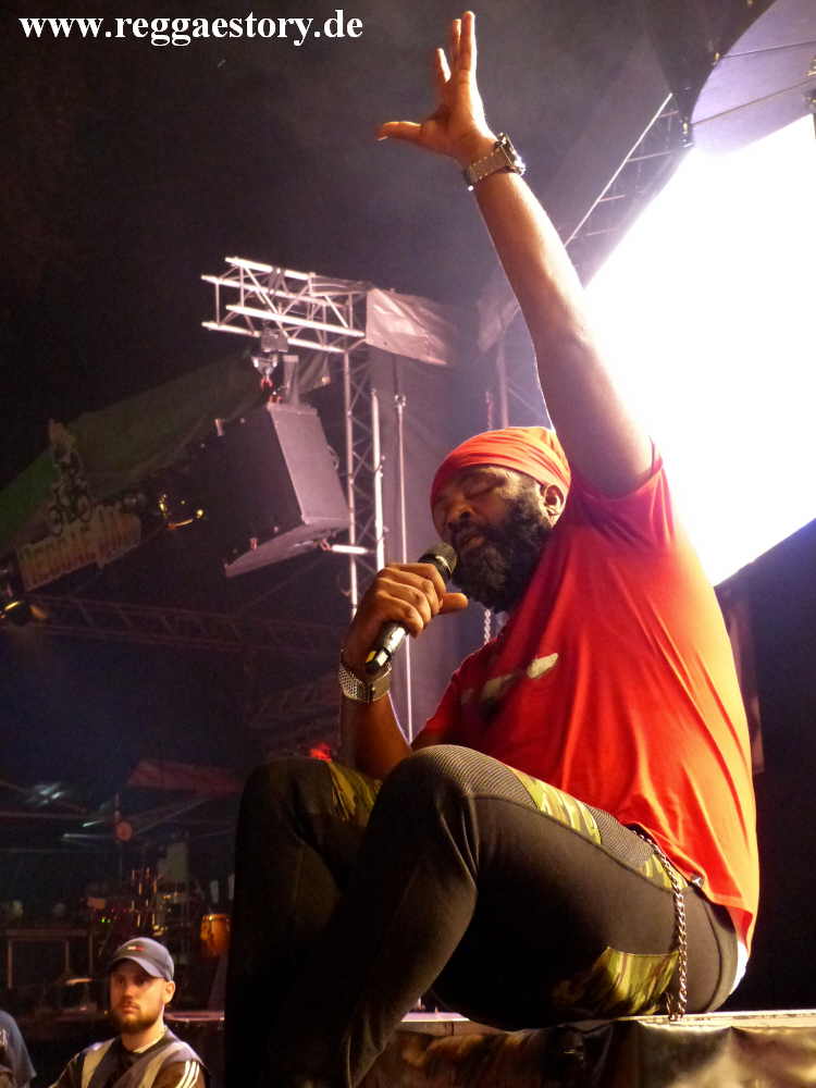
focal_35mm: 59
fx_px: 1854
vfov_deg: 32.7
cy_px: 544
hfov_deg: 24.8
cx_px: 408
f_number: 2.8
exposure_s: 1/60
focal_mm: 10.5
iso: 1600
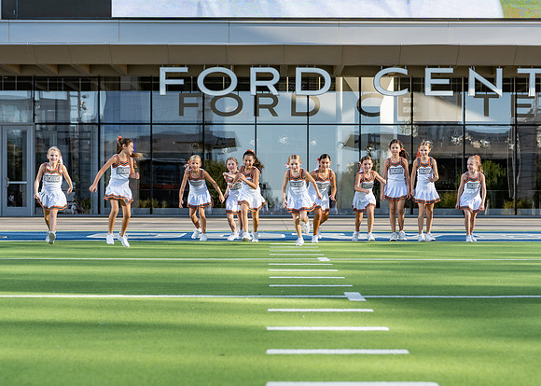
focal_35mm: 80
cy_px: 215
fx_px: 1224
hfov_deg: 24.9
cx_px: 275
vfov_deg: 17.9
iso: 160
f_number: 2.8
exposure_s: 1/1250
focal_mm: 50
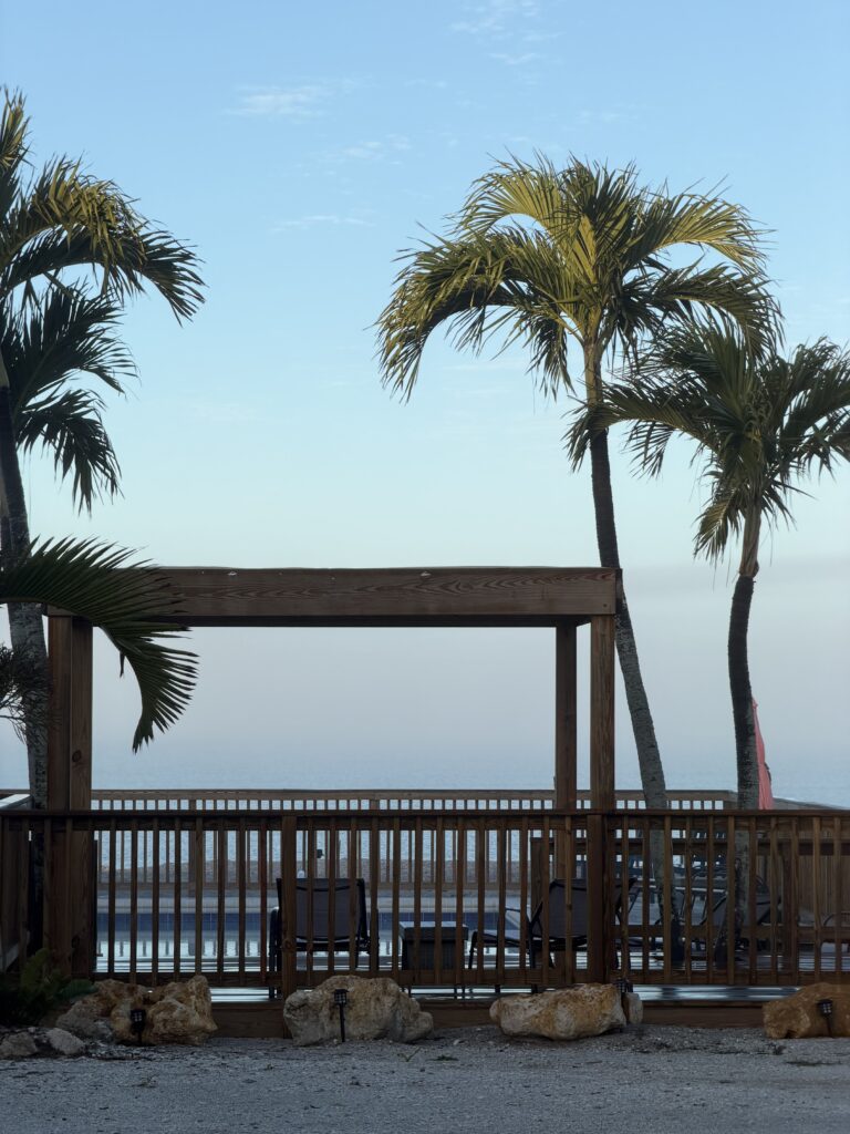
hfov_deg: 14.8
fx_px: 3274
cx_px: 425
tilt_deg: +2.4
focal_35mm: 100
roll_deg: -0.3
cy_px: 567
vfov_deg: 19.6
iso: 32
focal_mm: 16.89
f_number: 2.8
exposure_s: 1/638
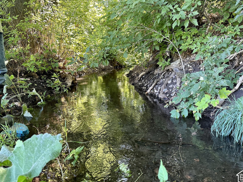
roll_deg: -1.1
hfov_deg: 69.4
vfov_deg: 54.9
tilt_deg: -10.9
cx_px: 126
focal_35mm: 25
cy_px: 90
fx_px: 176
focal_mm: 6.86
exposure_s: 1/98
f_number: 1.78
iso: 250
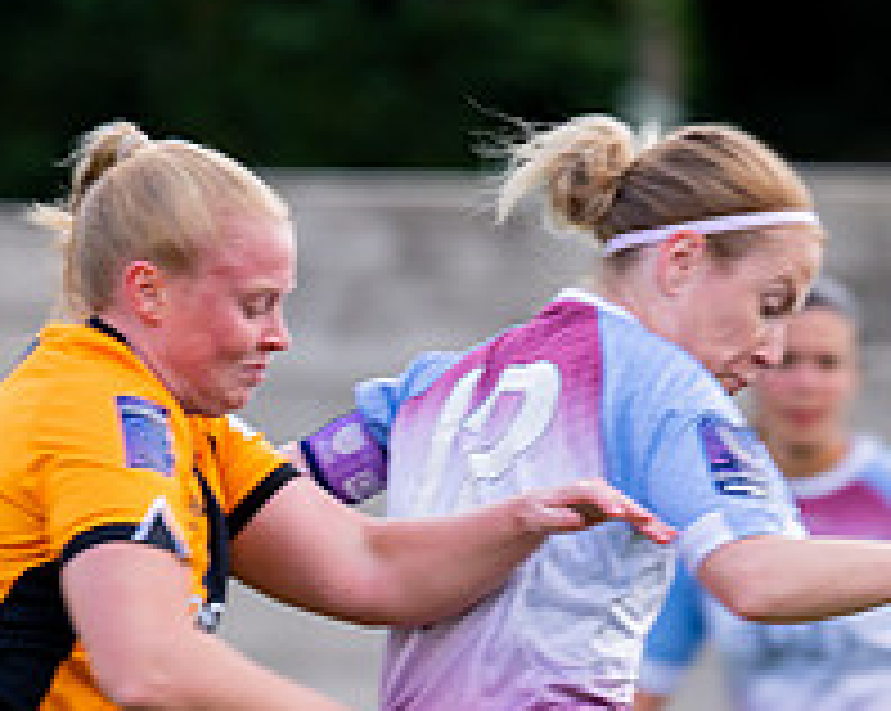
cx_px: 652
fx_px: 34142
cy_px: 913
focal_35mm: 1296
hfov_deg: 1.5
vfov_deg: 1.2
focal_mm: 400
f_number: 7.1
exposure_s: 1/320
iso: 400
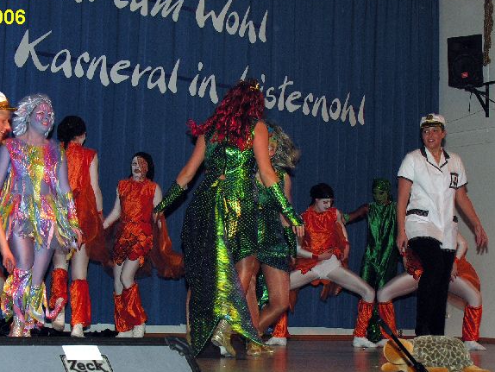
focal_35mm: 77
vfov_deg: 19.1
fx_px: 1102
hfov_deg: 25.3
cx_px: 263
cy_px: 252
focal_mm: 13.8
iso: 100
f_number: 4.4
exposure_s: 1/60.1
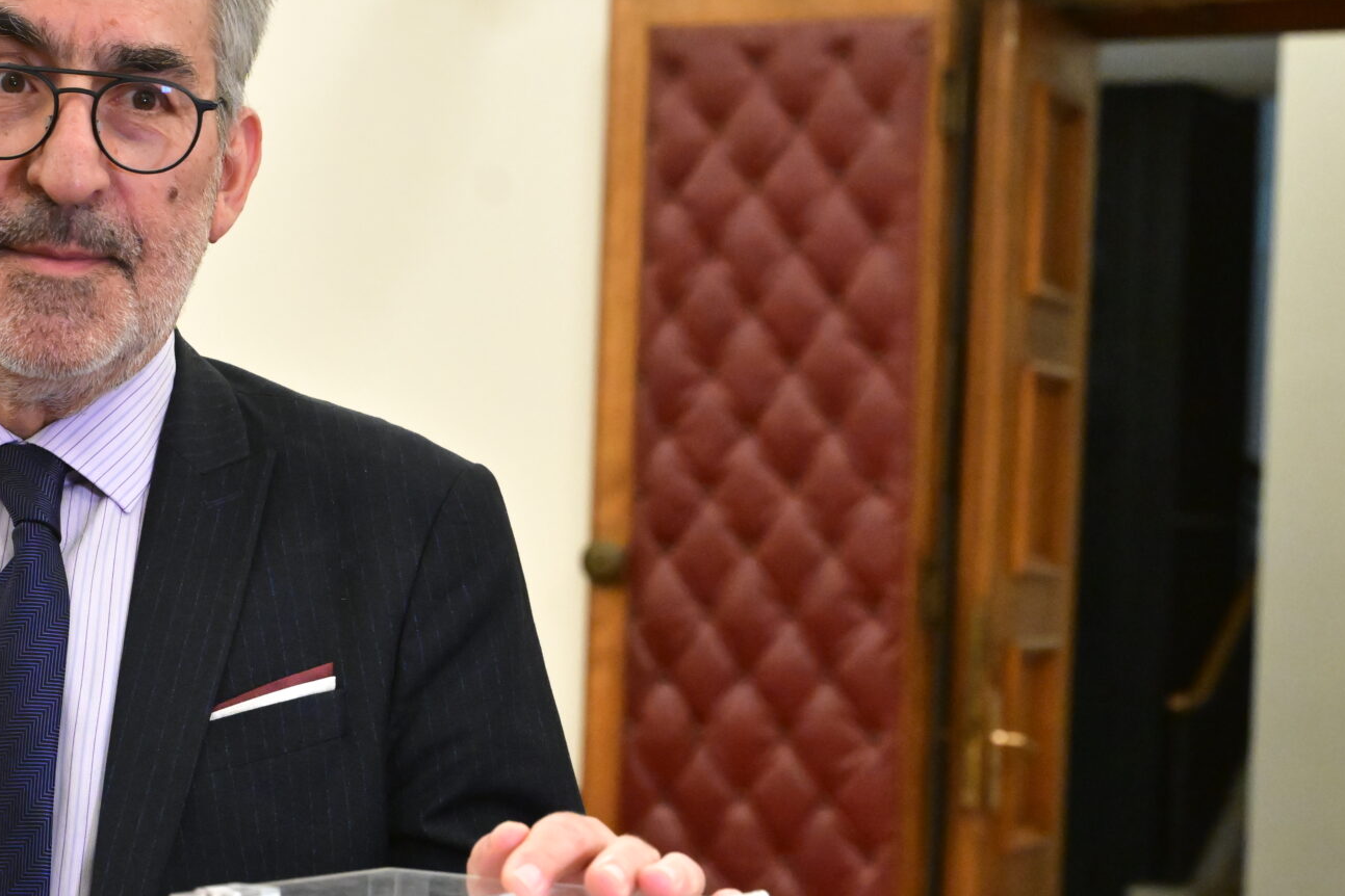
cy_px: 619
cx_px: 141
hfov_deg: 21.0
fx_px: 3549
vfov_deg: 14.4
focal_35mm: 95
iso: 8000
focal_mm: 48
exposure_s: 1/200
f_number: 5
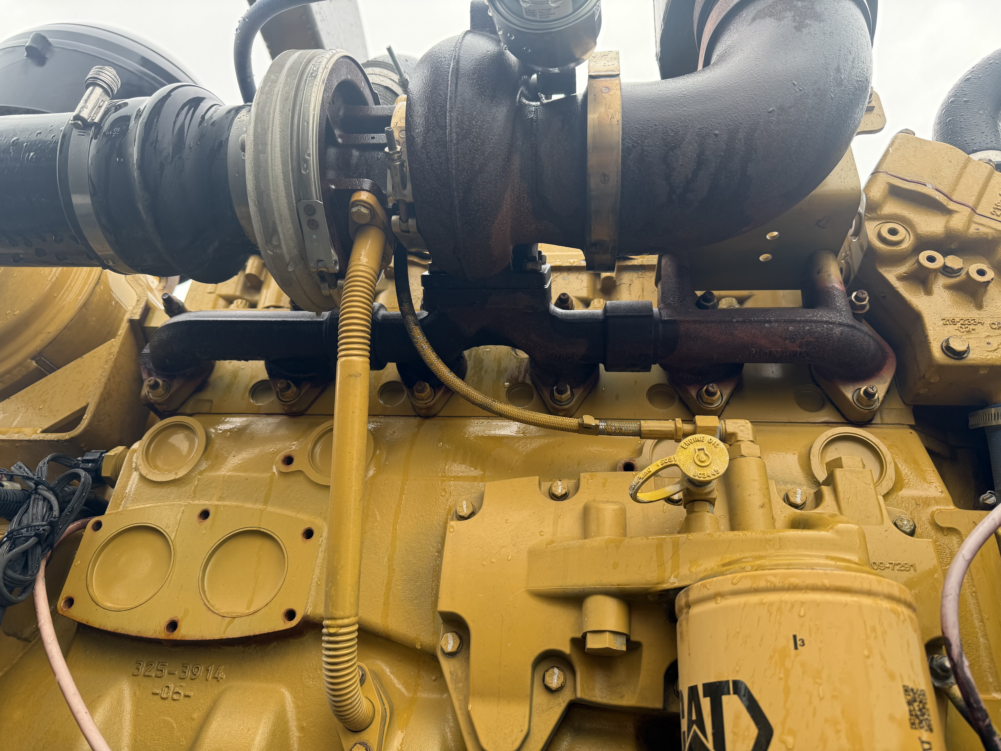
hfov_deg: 71.6
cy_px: 376
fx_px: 694
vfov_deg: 56.8
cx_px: 500
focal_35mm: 24
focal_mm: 6.76
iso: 64
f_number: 1.78
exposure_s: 1/121
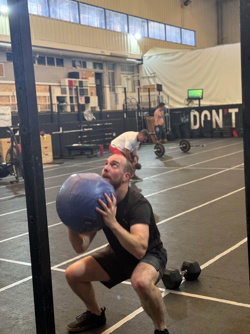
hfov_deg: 30.3
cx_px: 125
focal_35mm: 48
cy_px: 167
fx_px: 462
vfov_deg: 39.7
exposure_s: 1/50
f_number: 1.78
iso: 160
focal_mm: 6.76
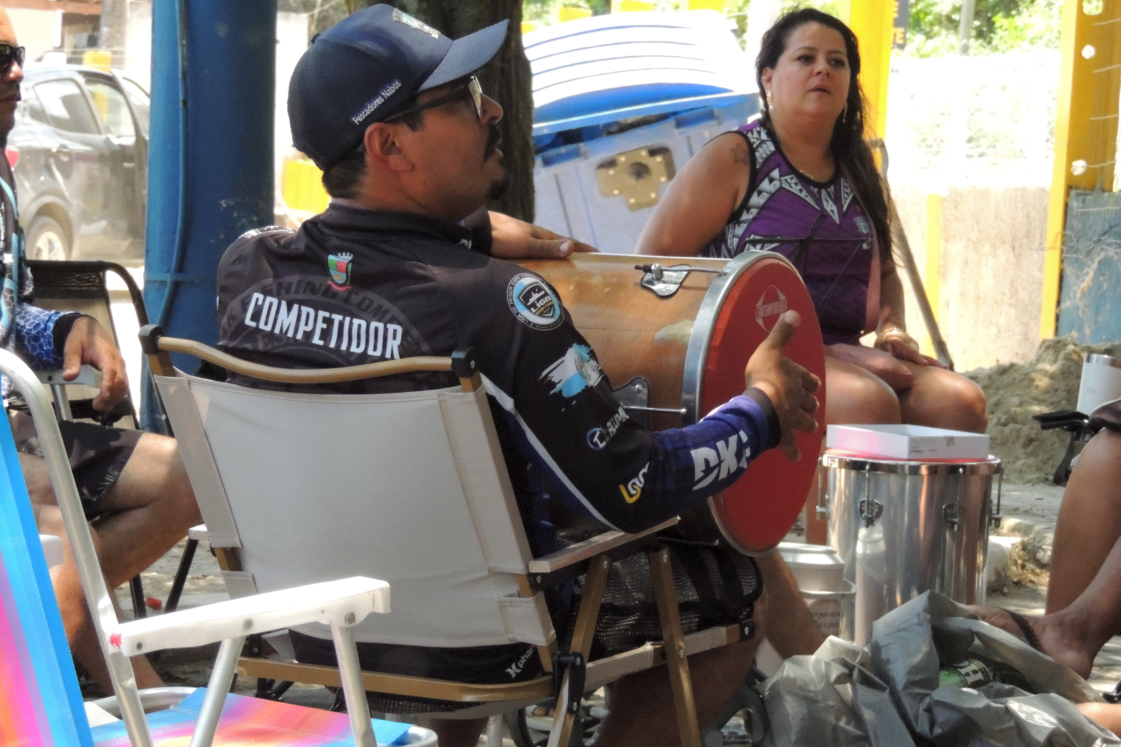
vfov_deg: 9.1
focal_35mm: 151
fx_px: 4702
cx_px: 561
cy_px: 367
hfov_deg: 13.6
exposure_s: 1/1000
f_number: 4.4
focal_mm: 25.8
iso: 1600
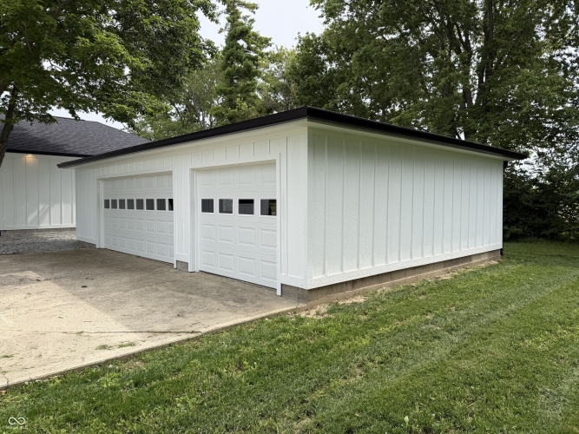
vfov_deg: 56.8
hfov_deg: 71.6
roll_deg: -1.4
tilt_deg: +0.7
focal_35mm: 24
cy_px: 217
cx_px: 290
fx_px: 401
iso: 80
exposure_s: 1/2169
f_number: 1.78
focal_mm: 6.76
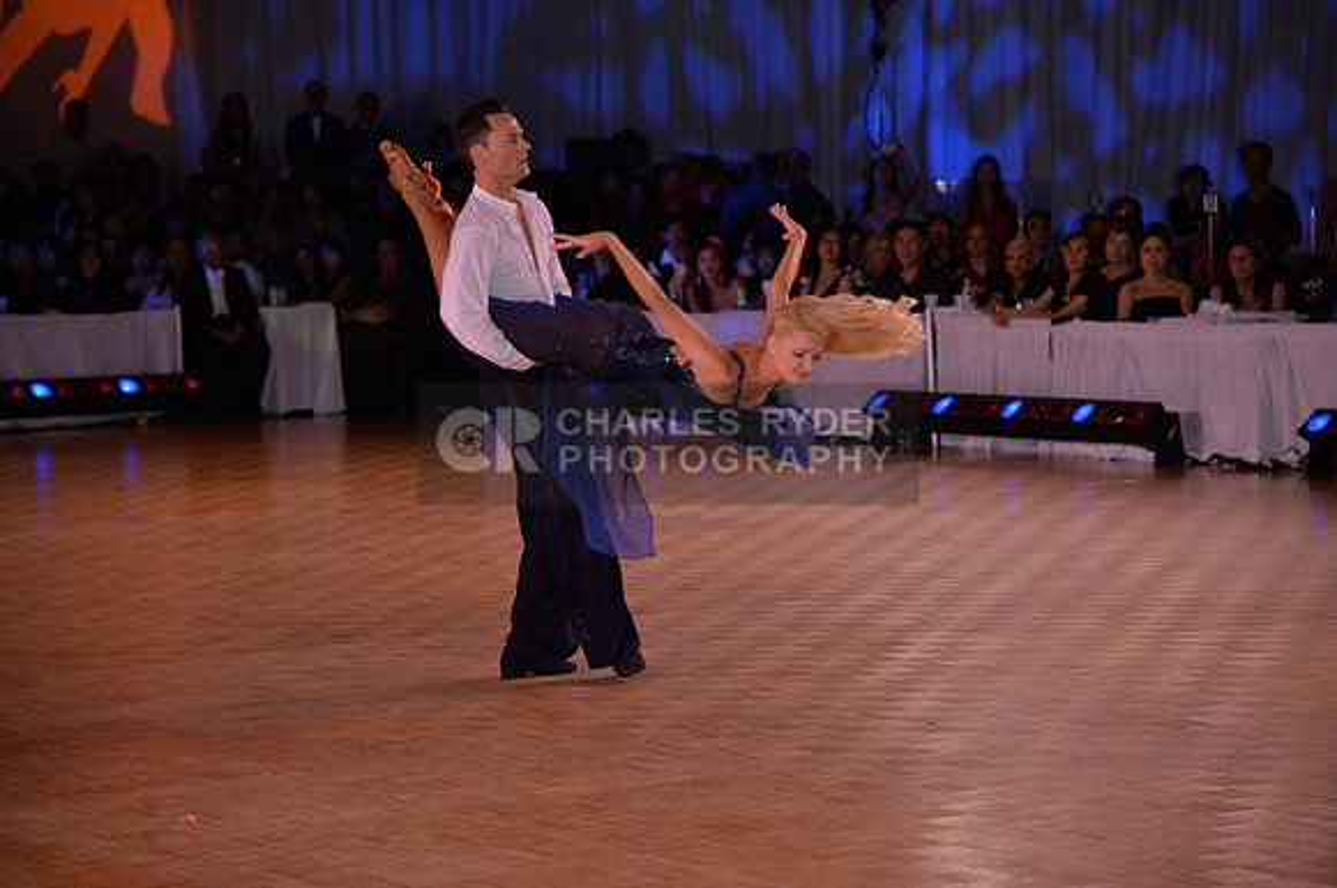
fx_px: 4450
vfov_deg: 11.4
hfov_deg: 17.1
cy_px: 444
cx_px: 668
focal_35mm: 120
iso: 1600
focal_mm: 120
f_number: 4
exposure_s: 1/250
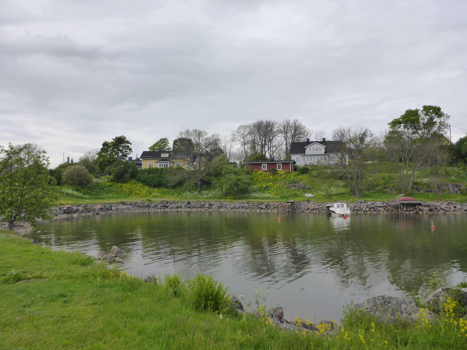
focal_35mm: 28
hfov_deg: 63.4
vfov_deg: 49.7
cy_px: 175
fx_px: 378
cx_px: 234
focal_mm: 4.9
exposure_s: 1/200
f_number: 10
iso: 200
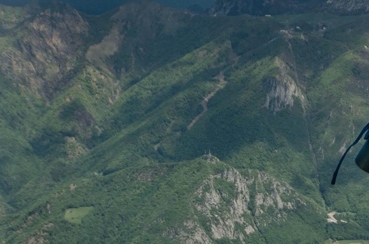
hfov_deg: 16.6
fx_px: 1136
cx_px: 577
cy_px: 26
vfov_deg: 12.2
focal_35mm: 111
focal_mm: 17
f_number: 3.2
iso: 320
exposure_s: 1/4000
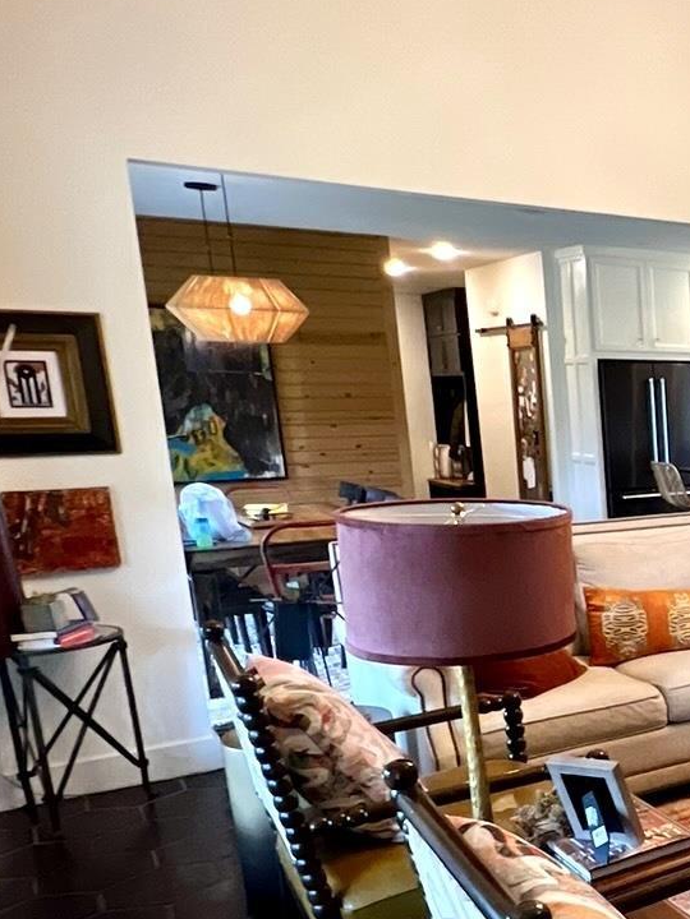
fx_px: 983
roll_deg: +0.5
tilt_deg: -11.1
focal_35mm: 37
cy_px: 614
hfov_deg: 29.1
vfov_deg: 49.3
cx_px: 953
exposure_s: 1/60
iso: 400
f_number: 1.8
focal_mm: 1.57
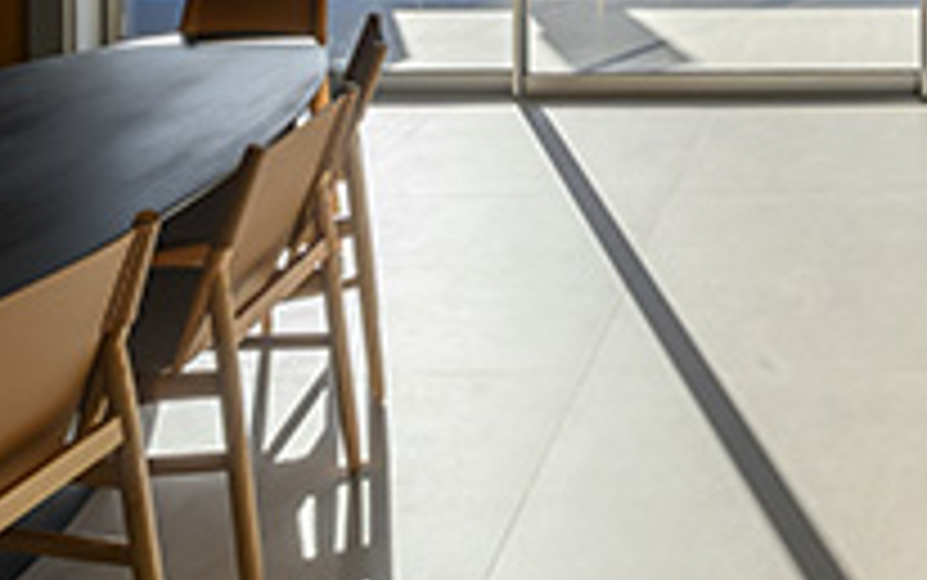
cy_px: -259
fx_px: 1137
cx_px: 916
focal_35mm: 45
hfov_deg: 39.4
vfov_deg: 23.6
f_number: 11
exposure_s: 1/250
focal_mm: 14
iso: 80
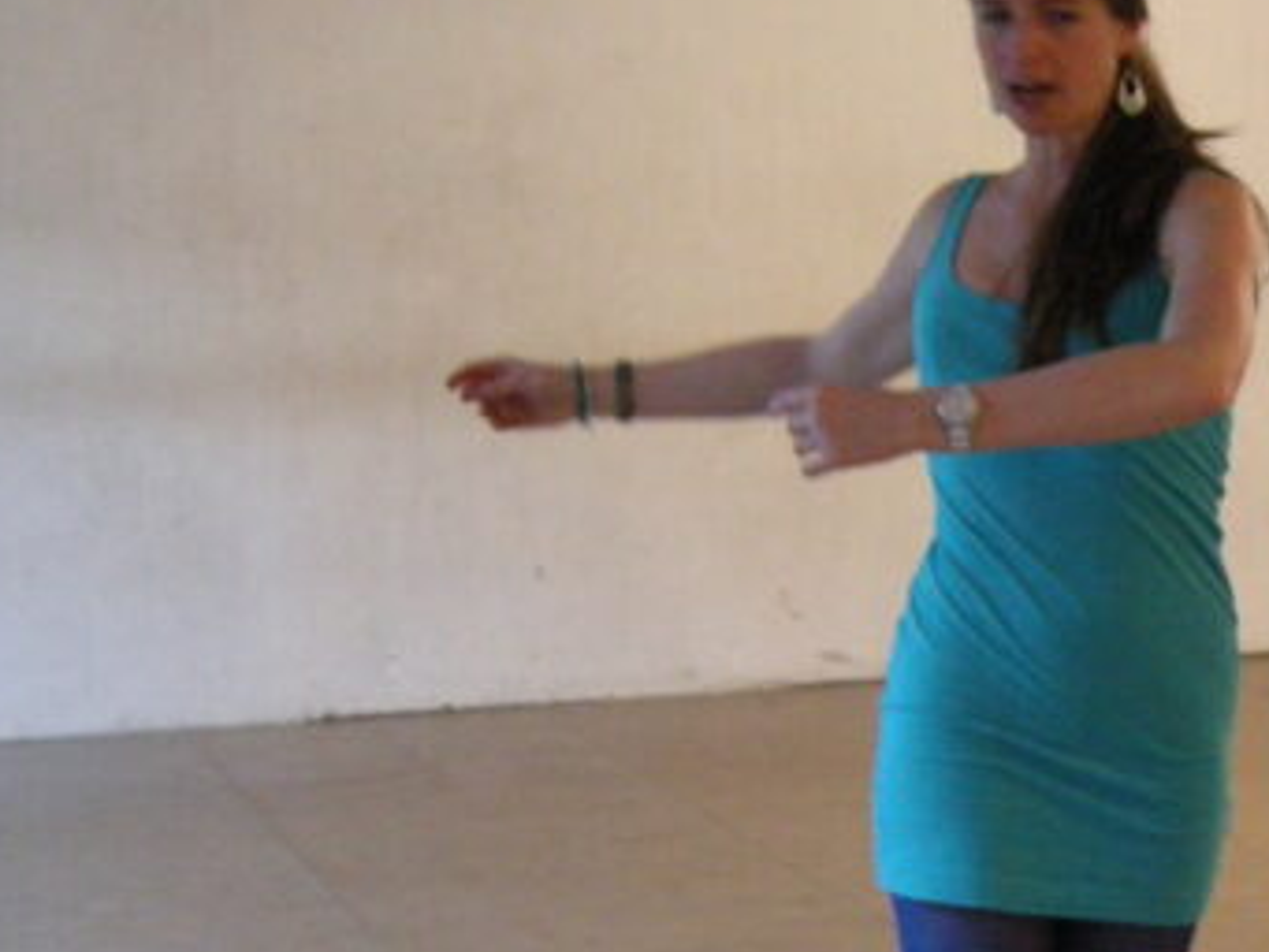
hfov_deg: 17.2
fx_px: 3851
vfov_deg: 14.0
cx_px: 1805
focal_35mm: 105
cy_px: 833
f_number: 2.7
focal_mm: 7.5
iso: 400
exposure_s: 1/22.8
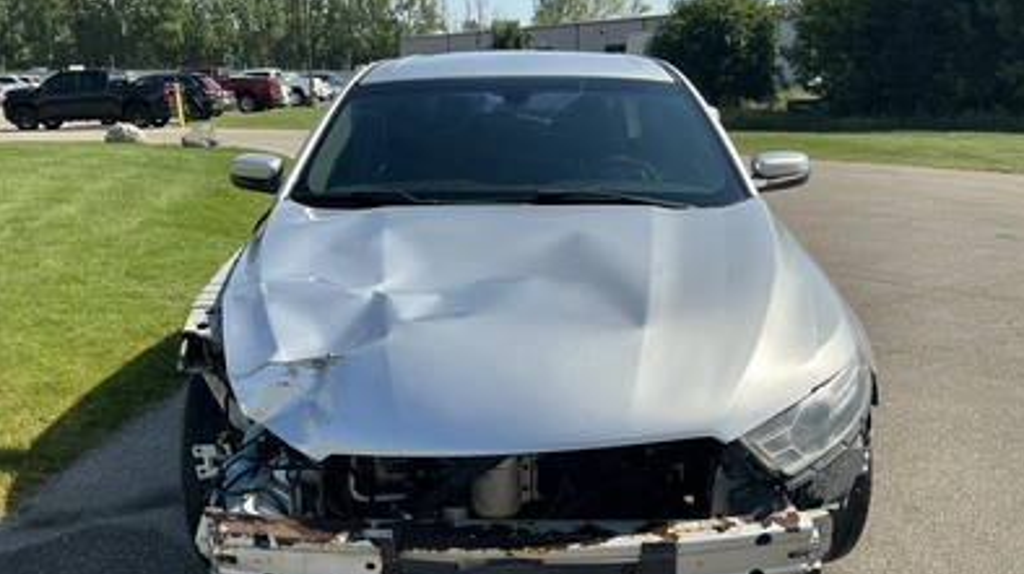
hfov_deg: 62.7
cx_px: 517
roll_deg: +0.3
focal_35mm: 31
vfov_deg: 37.3
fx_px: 841
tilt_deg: -21.0
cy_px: 382
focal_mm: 3
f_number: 1.8
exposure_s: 1/1848
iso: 25
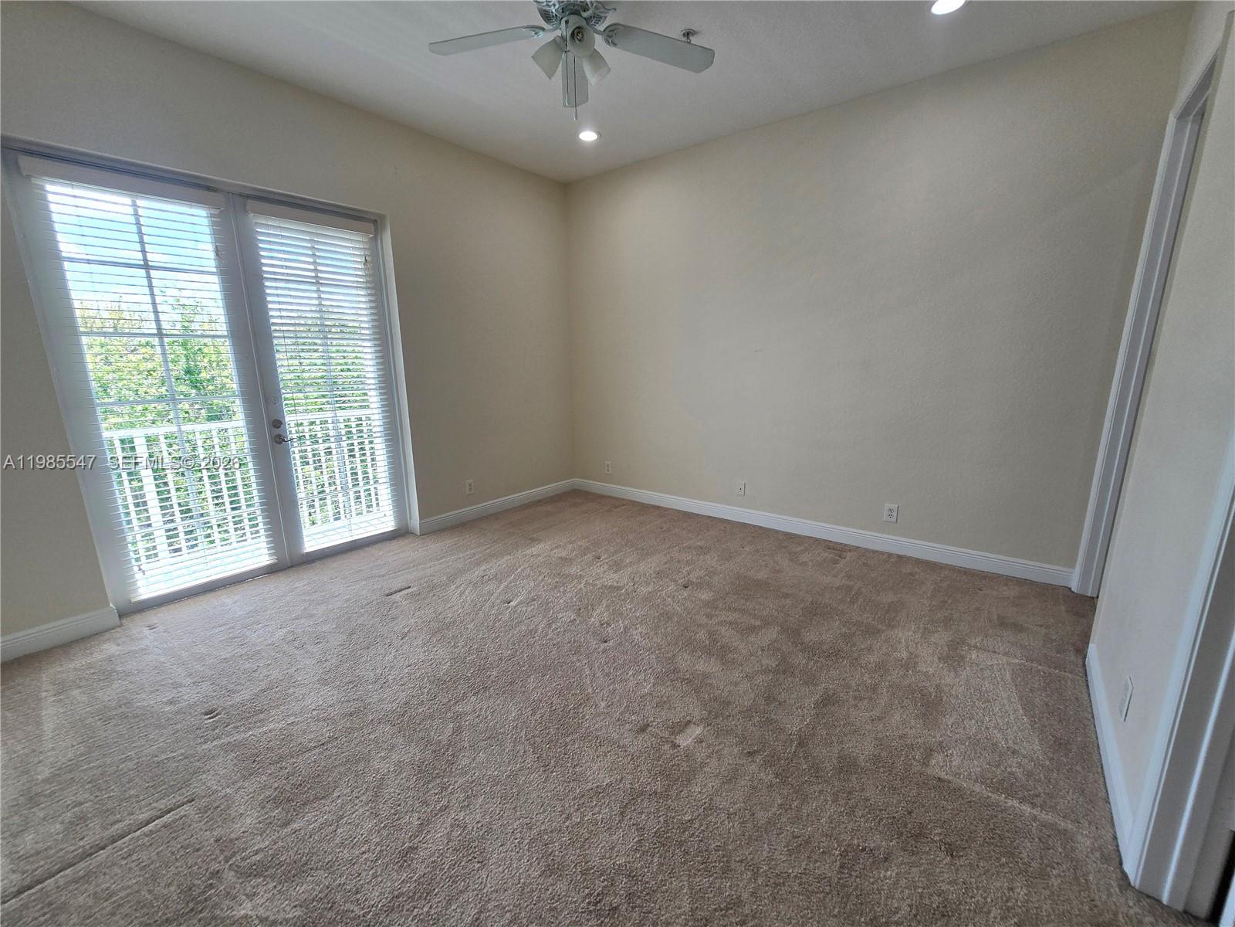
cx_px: 618
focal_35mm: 13
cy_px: 464
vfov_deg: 89.9
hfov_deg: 106.2
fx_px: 464
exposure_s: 1/143
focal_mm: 2.2
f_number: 2.2
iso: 50
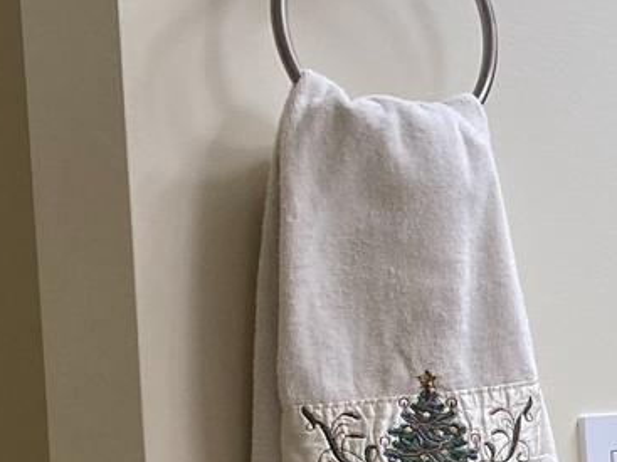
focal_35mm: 145
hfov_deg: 11.3
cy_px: 615
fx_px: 2584
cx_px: 1483
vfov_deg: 10.0
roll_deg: +0.6
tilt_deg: -4.6
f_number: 1.8
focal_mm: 4.25
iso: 32
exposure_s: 1/120
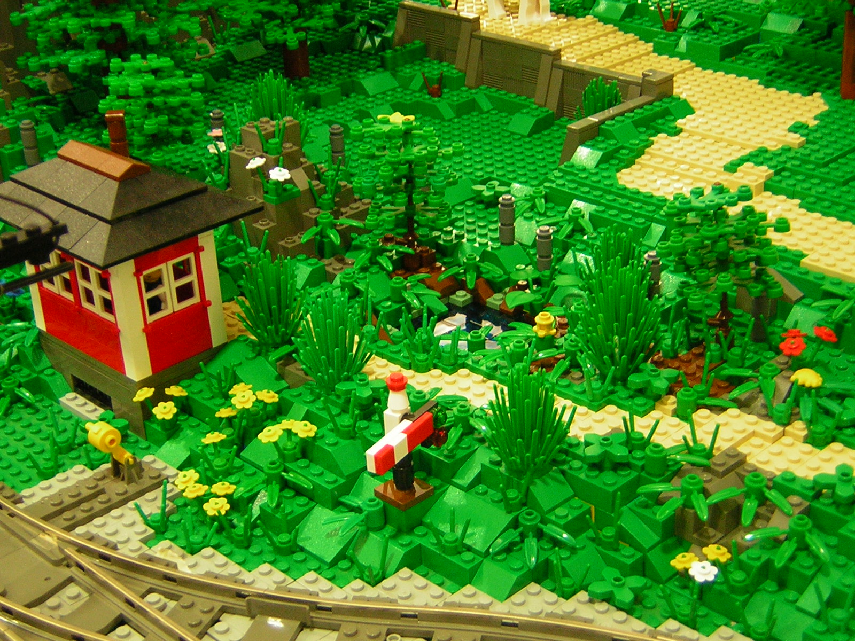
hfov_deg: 33.2
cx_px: 428
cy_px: 320
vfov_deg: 25.2
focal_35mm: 58
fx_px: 1433
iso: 98
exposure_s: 1/5.8
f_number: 3.3
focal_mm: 7.6
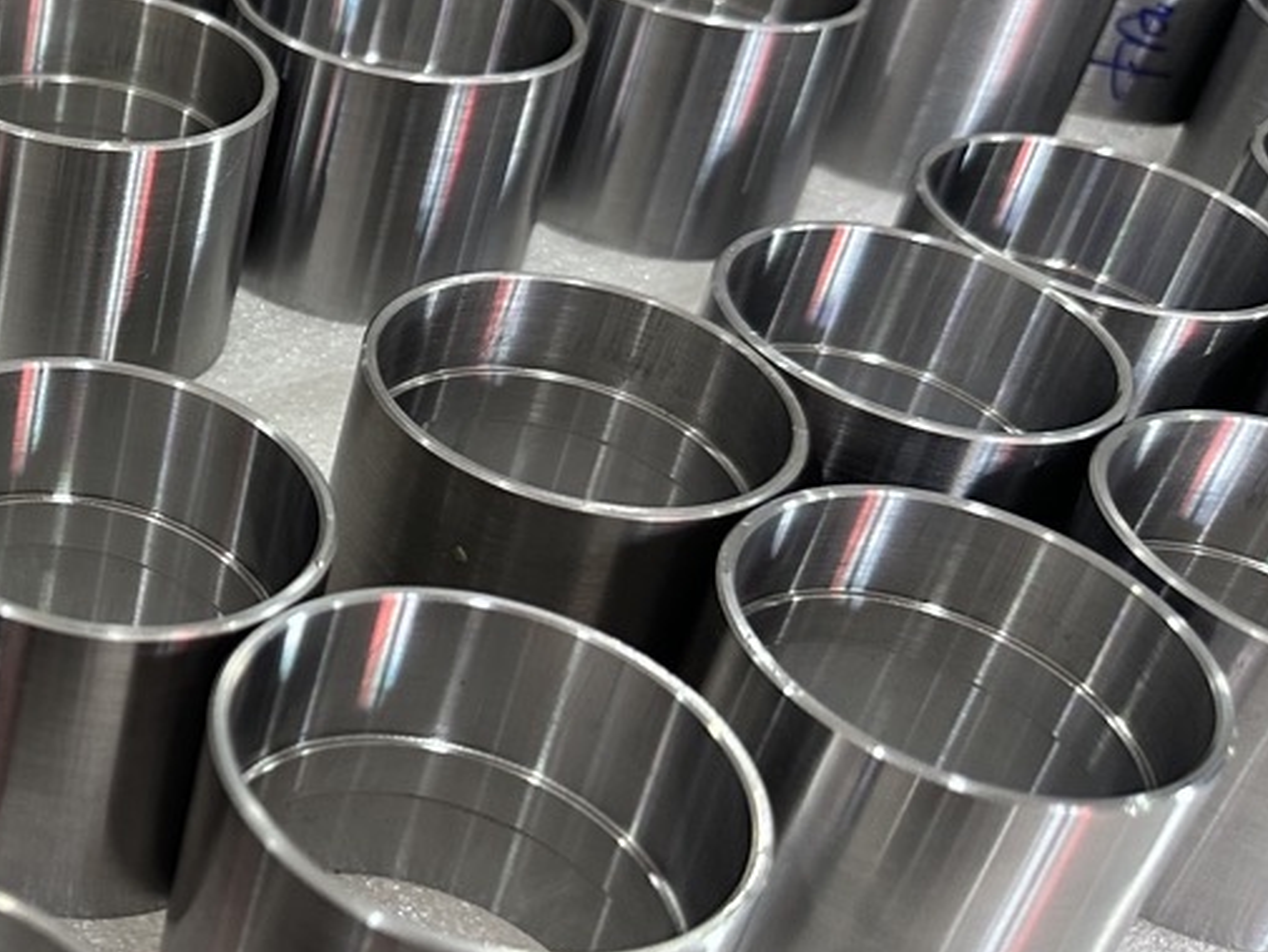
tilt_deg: -34.5
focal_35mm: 57
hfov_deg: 29.9
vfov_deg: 25.6
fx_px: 2088
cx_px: -173
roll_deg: -5.6
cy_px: 402
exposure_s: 1/60
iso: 250
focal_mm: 6.86
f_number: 1.78
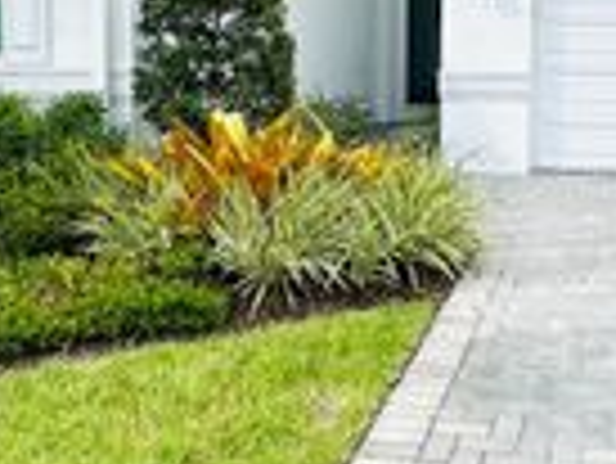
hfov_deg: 37.0
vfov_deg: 28.4
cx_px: 423
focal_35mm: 51
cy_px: 142
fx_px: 908
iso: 50
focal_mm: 2.22
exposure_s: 1/1887
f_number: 2.2
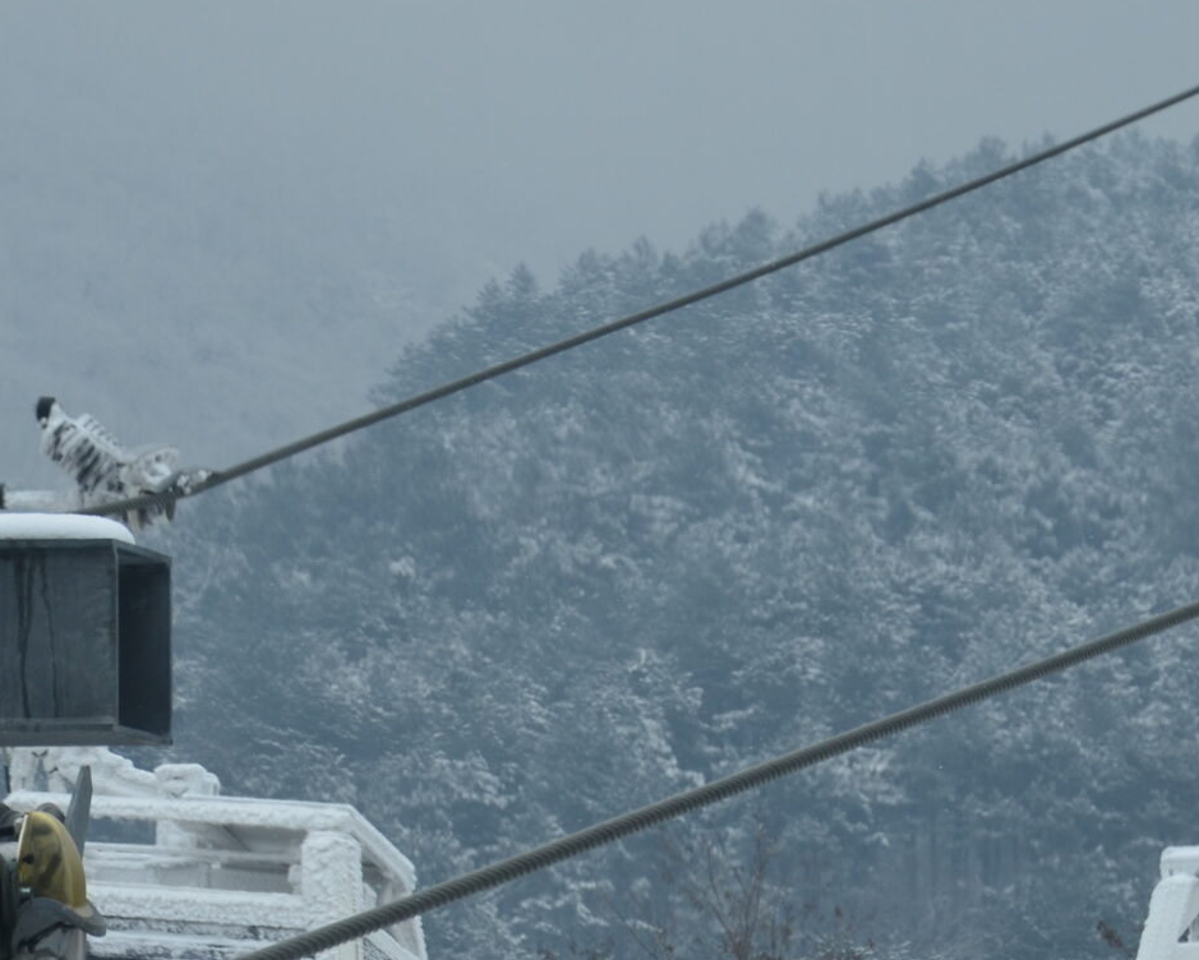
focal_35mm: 268
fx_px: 9514
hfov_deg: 7.2
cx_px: 801
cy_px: 964
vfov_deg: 5.8
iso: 200
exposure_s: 1/200
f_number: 7.1
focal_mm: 70
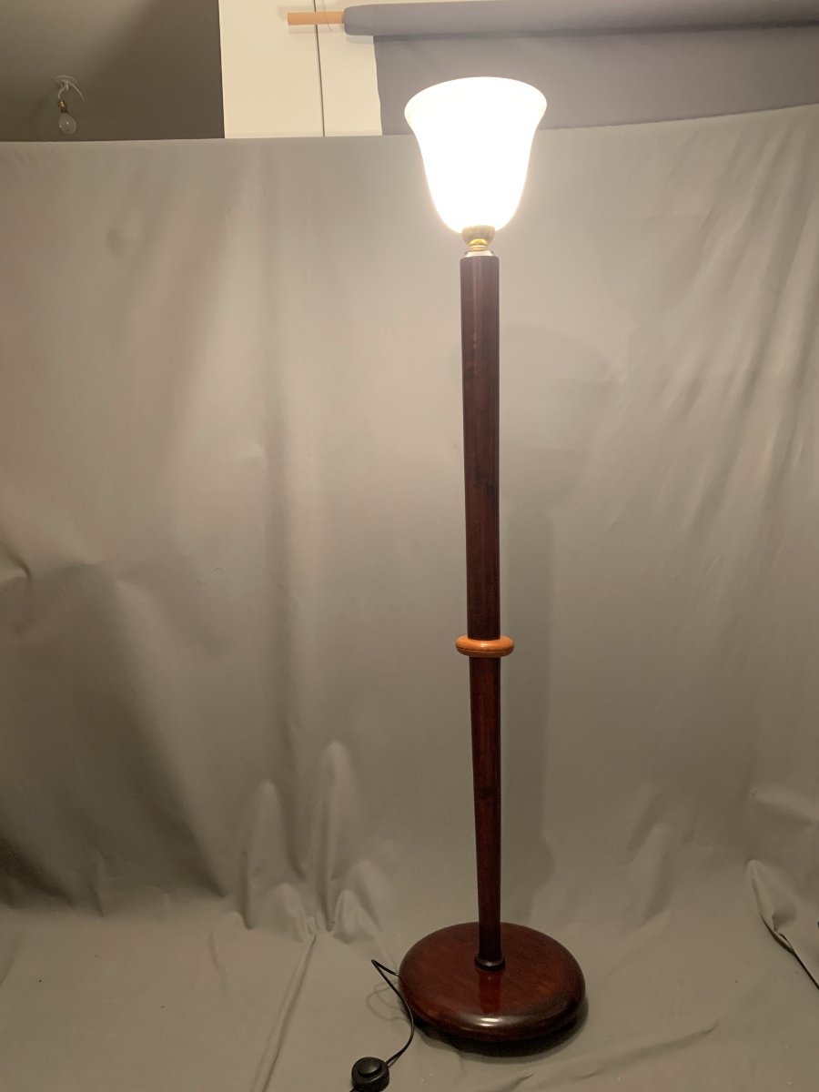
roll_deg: +1.1
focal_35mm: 26
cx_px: 410
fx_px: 820
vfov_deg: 67.3
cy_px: 546
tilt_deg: -3.5
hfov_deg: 53.1
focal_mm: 4.25
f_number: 1.8
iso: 250
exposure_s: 1/33
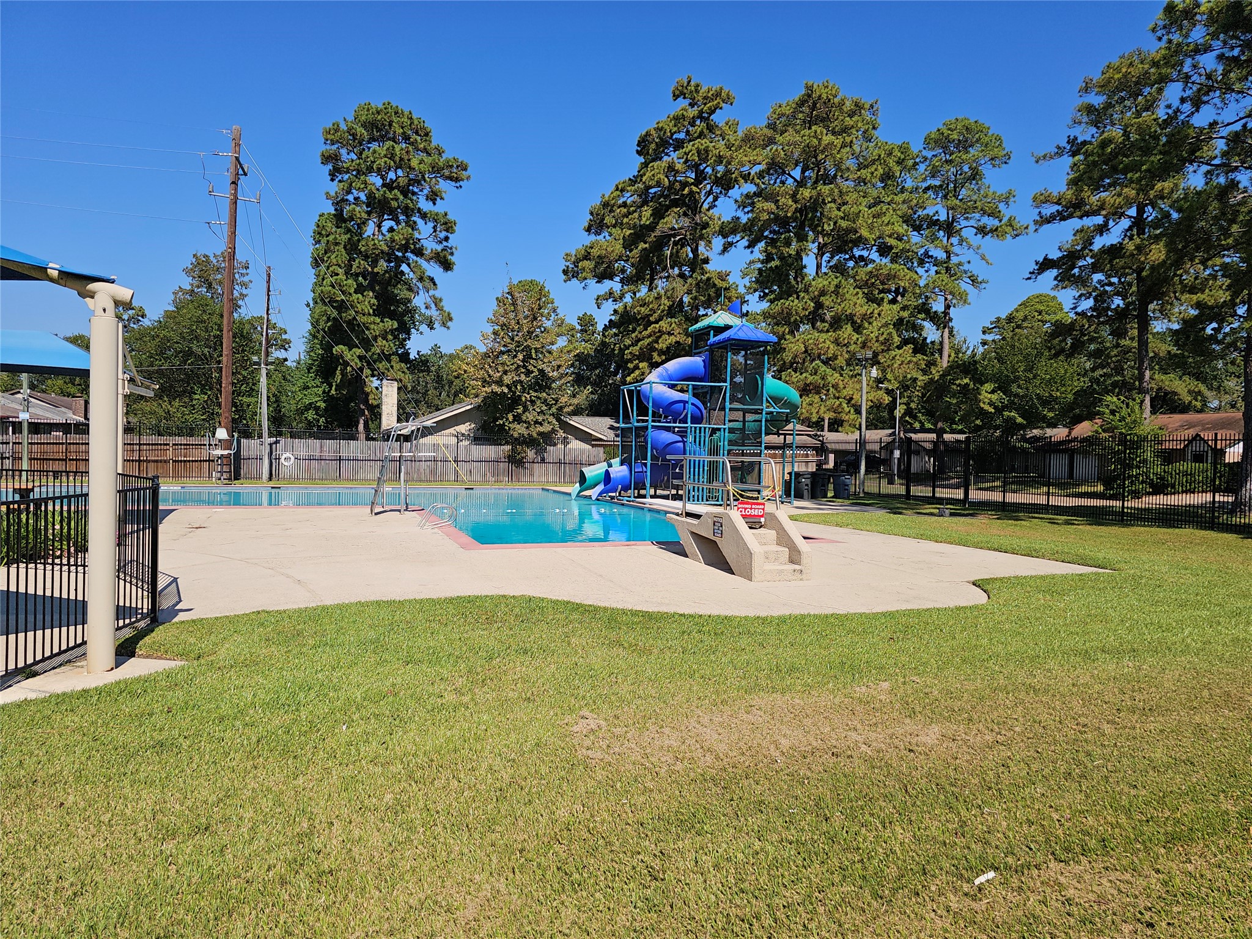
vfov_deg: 58.9
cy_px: 470
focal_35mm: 23
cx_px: 626
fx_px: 832
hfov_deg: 73.9
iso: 10
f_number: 1.7
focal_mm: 6.3
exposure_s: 1/1269
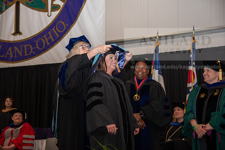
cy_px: 75
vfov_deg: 20.9
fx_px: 406
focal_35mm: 65
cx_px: 112
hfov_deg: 31.0
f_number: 5
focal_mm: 65
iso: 1600
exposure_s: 1/125
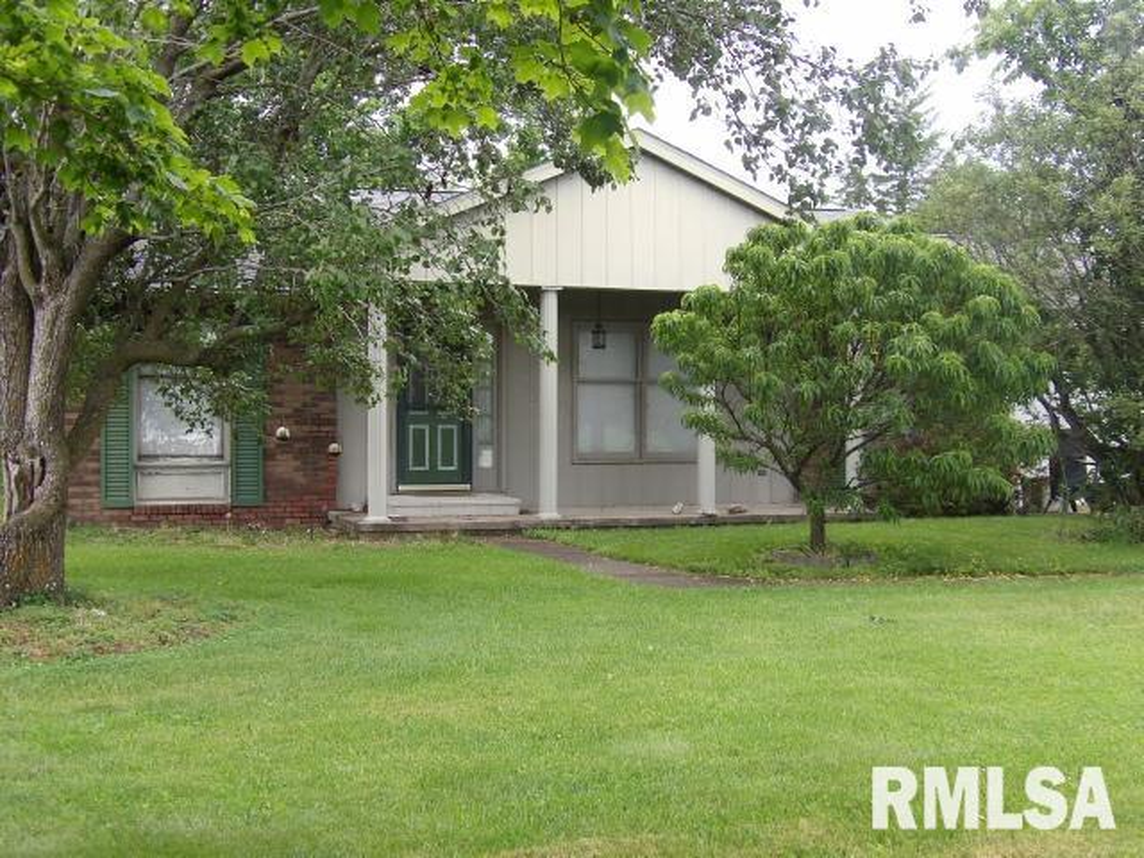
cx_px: 572
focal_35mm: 46
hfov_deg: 41.2
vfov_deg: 31.5
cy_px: 429
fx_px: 1520
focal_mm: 8.2
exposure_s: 1/90
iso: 100
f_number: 3.8
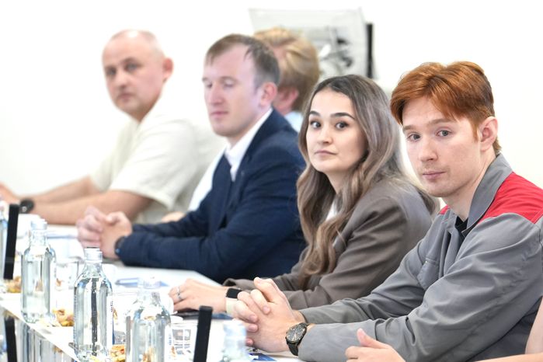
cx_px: 272
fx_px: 3016
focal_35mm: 200
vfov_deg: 6.9
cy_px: 181
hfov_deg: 10.3
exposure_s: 1/125
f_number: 5.6
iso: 3200
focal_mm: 200
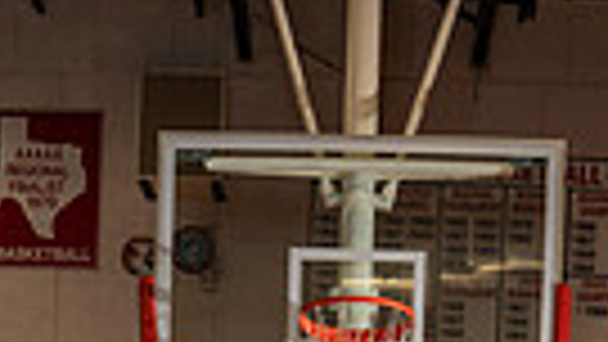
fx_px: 1354
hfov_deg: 25.3
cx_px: 266
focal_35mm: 84
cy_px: 891
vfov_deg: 11.3
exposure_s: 1/250
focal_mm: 24
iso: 500
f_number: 8
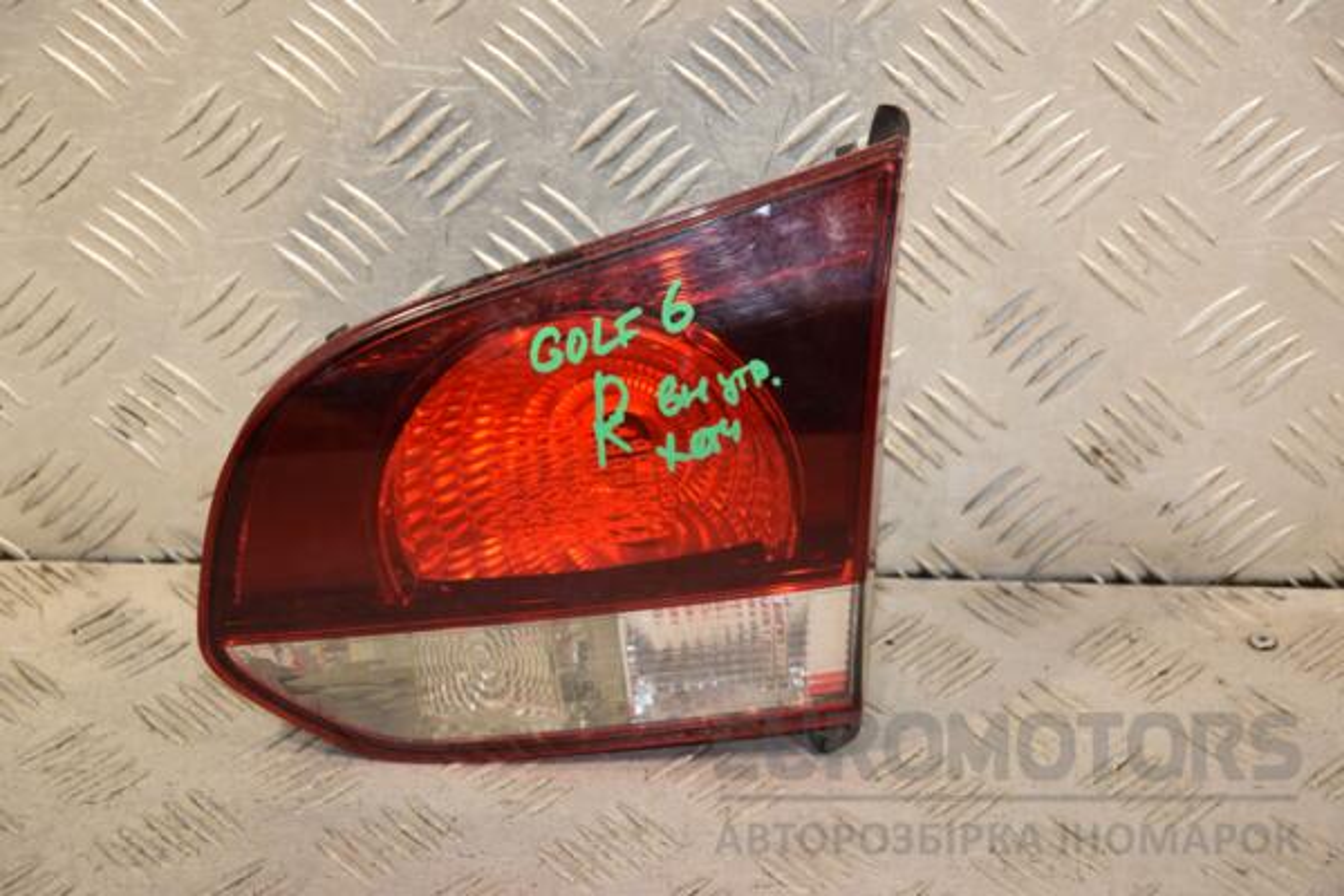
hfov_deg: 21.9
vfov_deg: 14.7
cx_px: 672
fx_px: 3472
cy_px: 448
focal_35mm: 93
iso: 800
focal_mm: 62
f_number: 5.3
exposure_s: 1/160
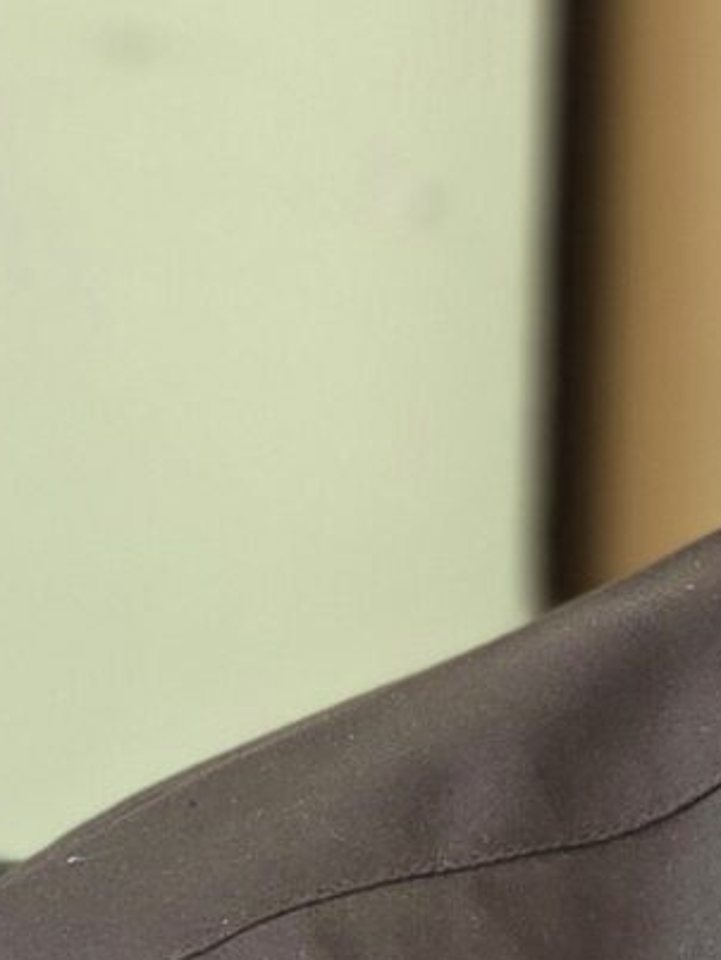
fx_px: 20307
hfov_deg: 2.0
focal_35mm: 732
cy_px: 1433
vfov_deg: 2.7
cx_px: 1499
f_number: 3.4
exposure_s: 1/100
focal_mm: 18.6
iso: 200
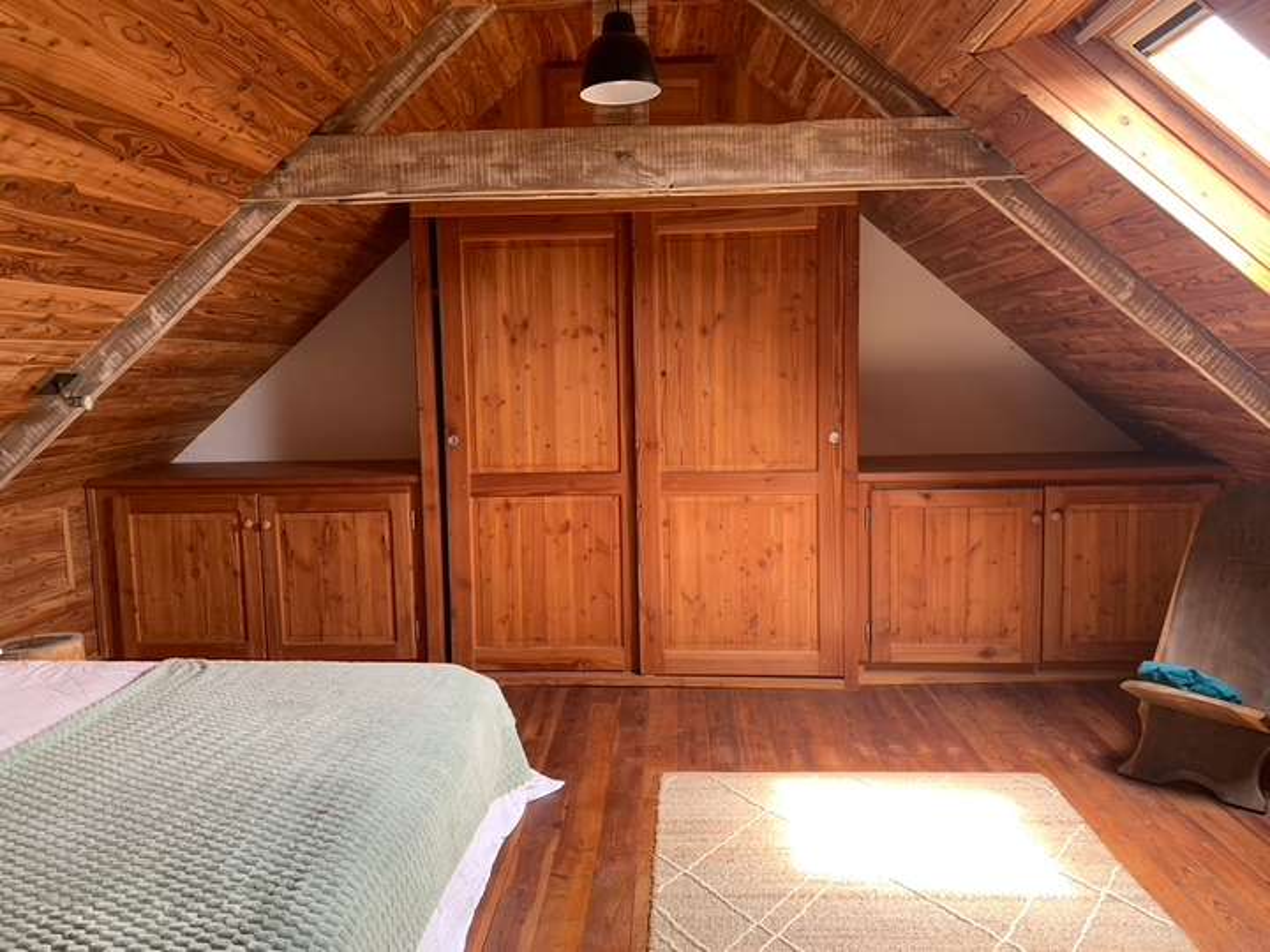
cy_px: 476
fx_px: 954
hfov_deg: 67.3
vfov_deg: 53.1
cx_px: 635
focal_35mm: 26
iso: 125
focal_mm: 4.25
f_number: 1.8
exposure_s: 1/60
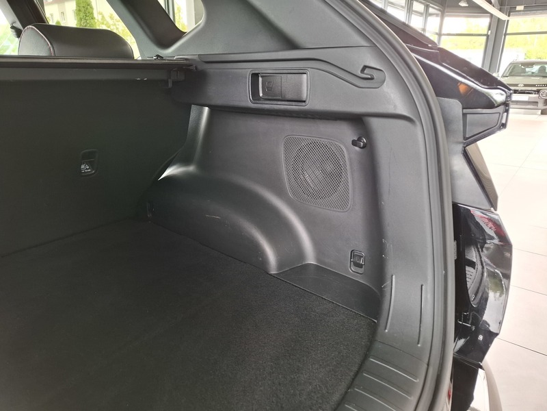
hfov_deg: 73.9
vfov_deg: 58.9
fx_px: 363
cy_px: 206
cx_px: 274
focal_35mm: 23
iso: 400
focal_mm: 5.54
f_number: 1.8
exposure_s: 1/25
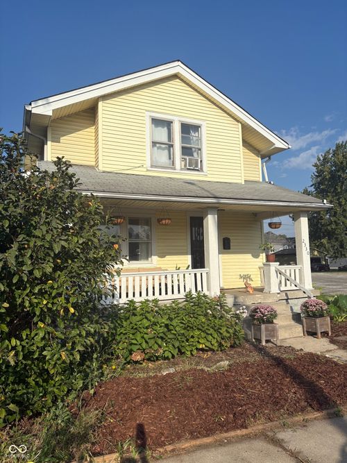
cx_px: 174
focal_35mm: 26
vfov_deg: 67.3
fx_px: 348
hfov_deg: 53.0
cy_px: 232
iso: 50
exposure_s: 1/5814
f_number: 1.6
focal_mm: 5.96
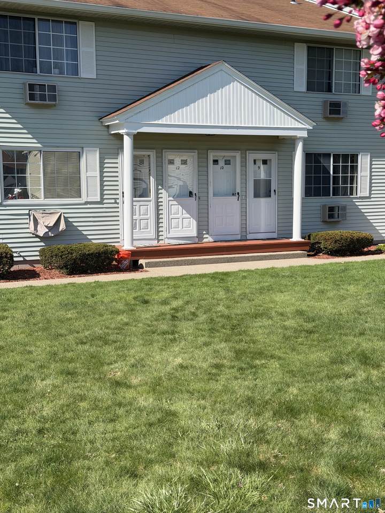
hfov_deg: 30.3
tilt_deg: -7.0
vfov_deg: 39.7
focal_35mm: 48
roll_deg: +1.9
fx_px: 712
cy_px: 256
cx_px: 192
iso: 64
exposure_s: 1/4098
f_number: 1.78
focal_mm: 6.76
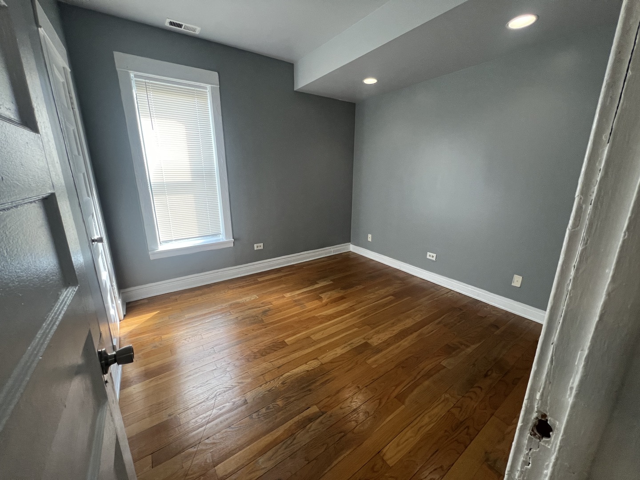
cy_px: 240
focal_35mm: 13
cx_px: 320
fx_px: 240
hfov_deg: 106.2
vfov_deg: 89.9
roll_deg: -0.6
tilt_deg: -15.3
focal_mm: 1.57
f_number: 1.8
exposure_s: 1/120
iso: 200
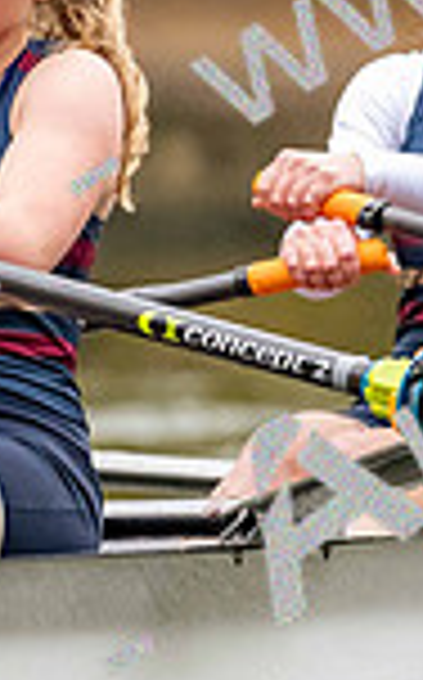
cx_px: -135
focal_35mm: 1569
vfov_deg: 1.3
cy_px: 200
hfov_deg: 0.8
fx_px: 29023
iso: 4500
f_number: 4.5
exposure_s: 1/2000
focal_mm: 400
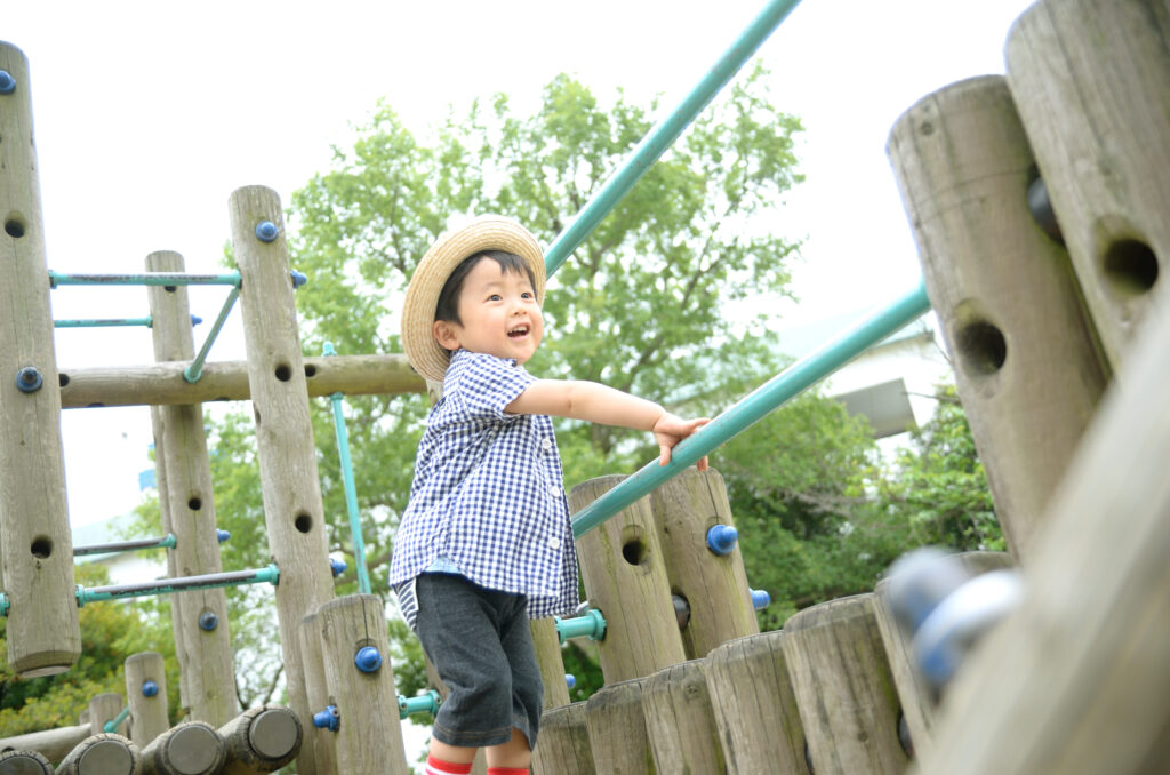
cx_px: 585
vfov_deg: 34.1
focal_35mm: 39
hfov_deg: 49.6
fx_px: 1265
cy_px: 388
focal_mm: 26
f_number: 2.8
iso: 160
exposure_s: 1/400
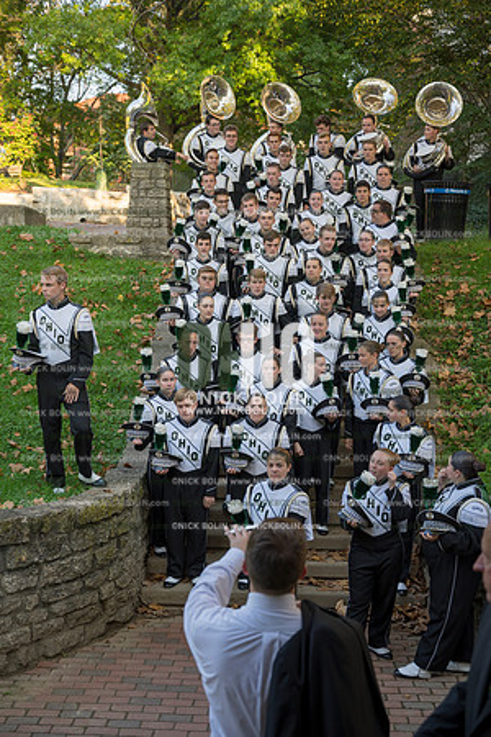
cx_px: 246
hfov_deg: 29.9
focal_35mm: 45
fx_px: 921
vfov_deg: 43.6
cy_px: 368
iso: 125
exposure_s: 1/160
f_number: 4
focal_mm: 45
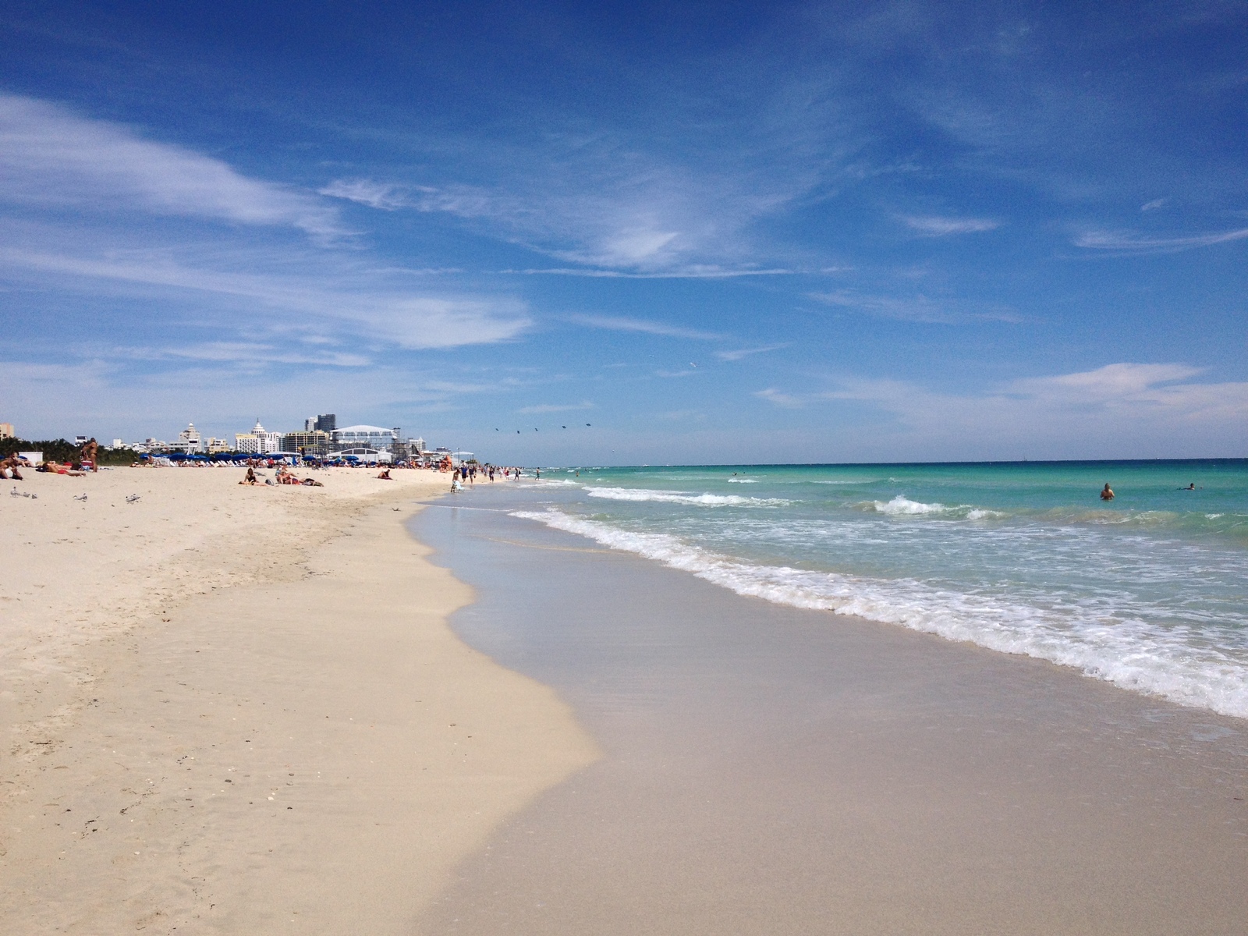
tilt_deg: -3.1
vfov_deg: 40.7
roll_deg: +1.0
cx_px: 624
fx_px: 1262
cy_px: 468
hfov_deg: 52.6
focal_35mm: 35
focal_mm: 4.28
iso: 50
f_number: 2.4
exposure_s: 1/4608
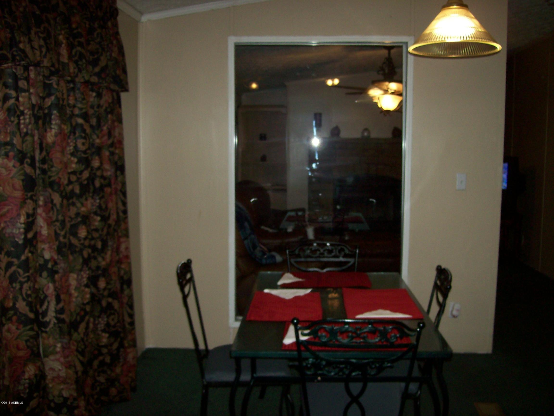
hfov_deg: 51.4
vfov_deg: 39.7
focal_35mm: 36
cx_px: 277
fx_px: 576
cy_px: 208
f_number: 2.7
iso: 80
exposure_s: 1/64
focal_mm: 6
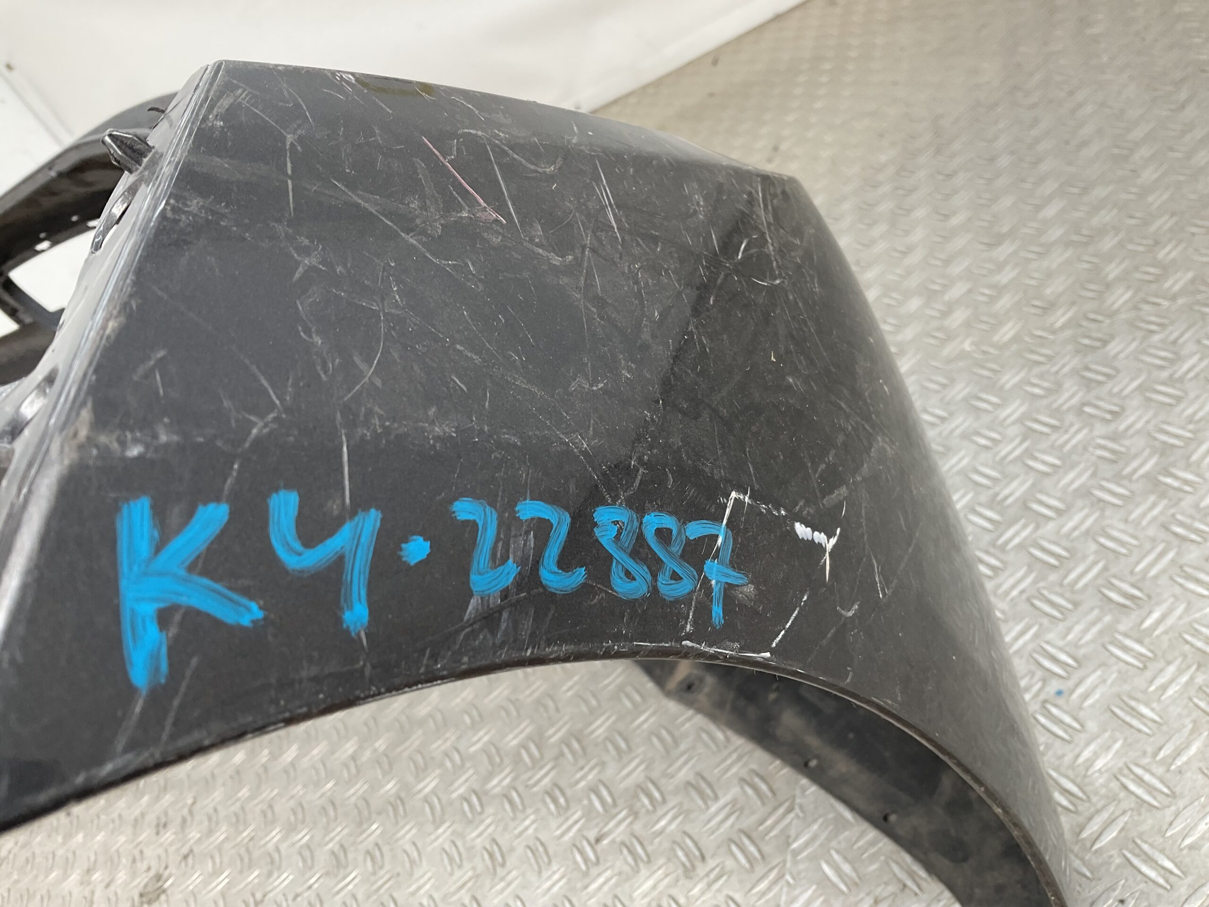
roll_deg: +36.3
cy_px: 454
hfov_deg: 61.7
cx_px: 604
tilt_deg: -31.4
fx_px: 1013
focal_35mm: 29
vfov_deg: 48.2
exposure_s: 1/120
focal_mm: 3
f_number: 1.8
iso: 25
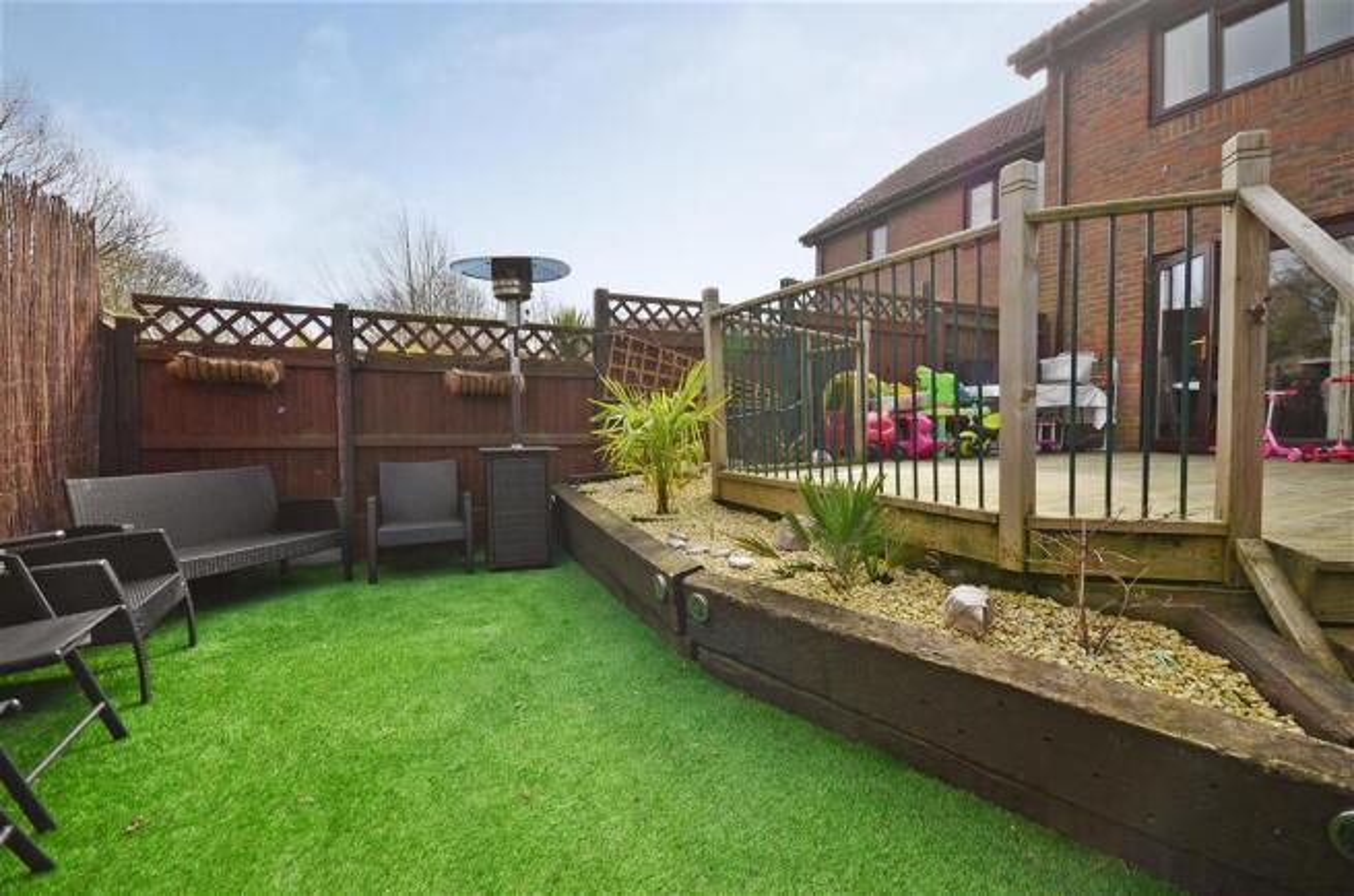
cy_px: 448
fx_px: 563
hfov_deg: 100.5
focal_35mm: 15
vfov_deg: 77.0
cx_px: 677
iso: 200
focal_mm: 10
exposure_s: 1/250
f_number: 8
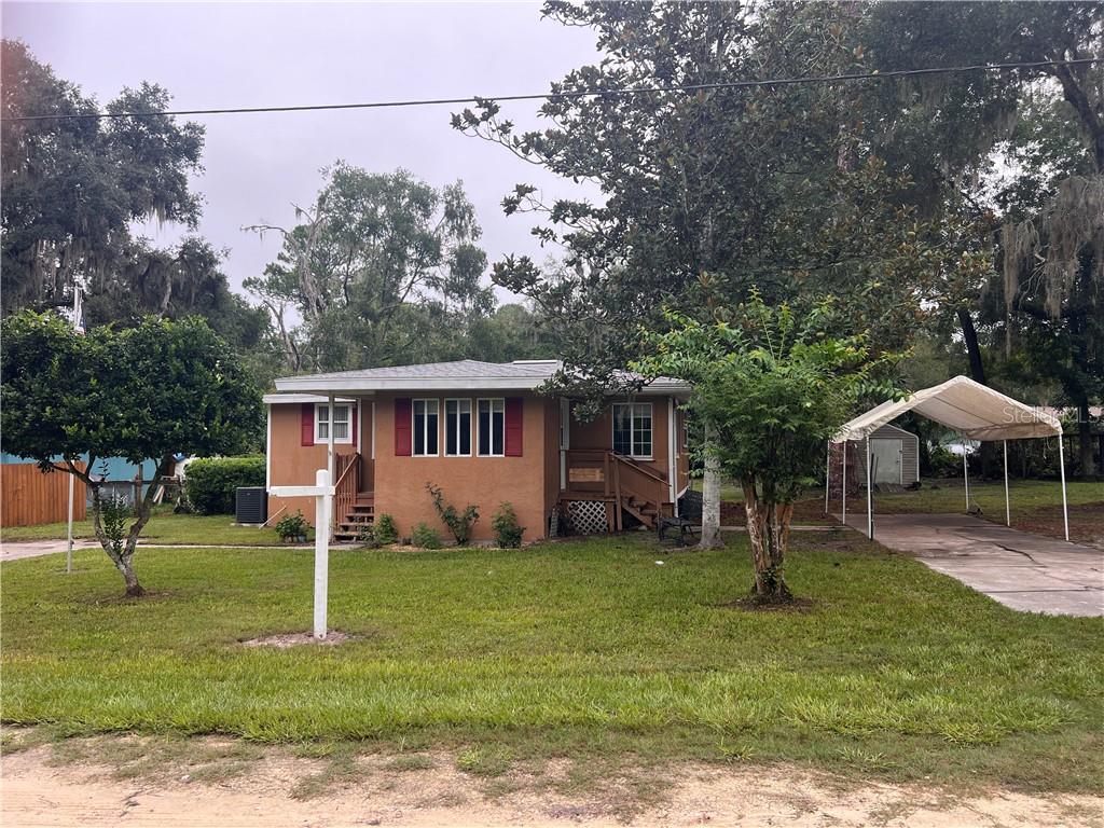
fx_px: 829
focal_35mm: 26
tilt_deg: +2.1
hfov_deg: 67.3
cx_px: 552
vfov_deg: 53.1
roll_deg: +0.1
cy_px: 414
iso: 50
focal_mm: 5.7
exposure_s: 1/443
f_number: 1.5
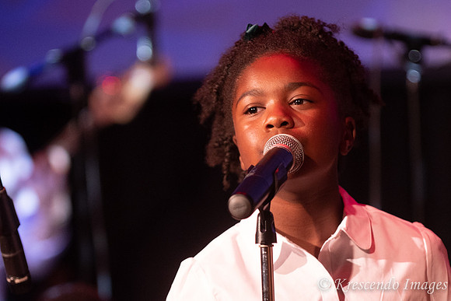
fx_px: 2991
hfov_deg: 8.6
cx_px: 266
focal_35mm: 239
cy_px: 165
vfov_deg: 5.8
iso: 3200
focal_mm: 135
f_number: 2.8
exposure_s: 1/200
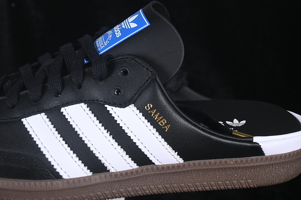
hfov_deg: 27.0
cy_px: 100
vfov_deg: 18.2
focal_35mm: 75
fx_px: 627
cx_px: 150
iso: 160
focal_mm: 50
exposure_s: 1/60
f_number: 6.3
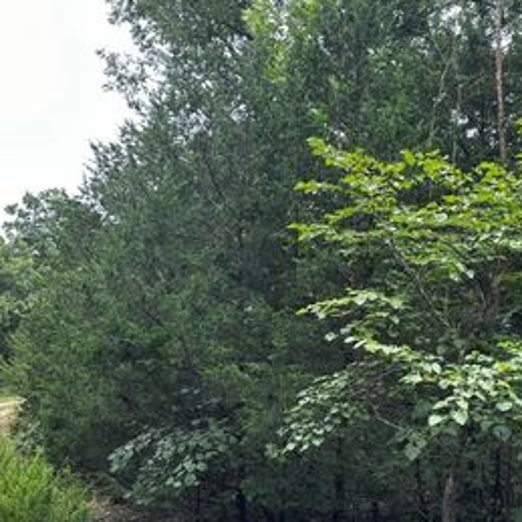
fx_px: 699
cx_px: 359
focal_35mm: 41
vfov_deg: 40.8
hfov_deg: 40.3
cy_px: 305
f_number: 1.78
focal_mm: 6.86
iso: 80
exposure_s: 1/121
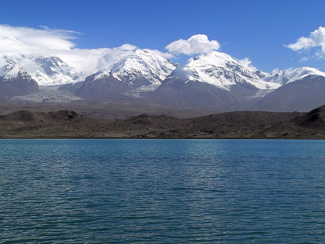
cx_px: 162
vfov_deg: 20.4
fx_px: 676
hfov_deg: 27.0
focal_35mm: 72
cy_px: 122
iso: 80
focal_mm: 12
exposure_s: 1/800
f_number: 5.6
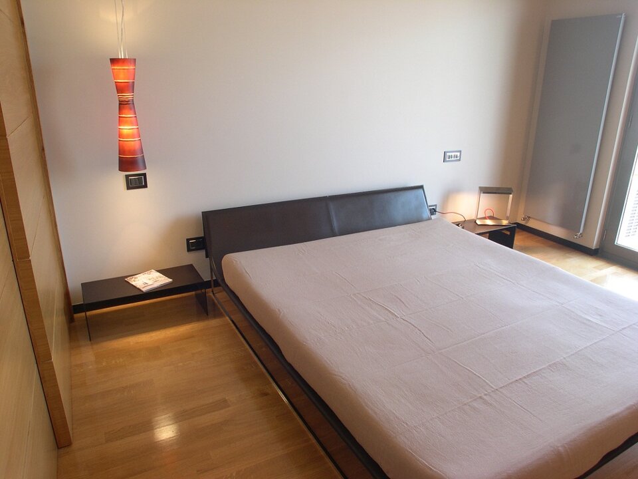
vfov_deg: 37.7
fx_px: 700
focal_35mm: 38
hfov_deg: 49.0
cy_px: 240
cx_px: 319
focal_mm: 8
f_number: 7.6
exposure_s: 1/2
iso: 100
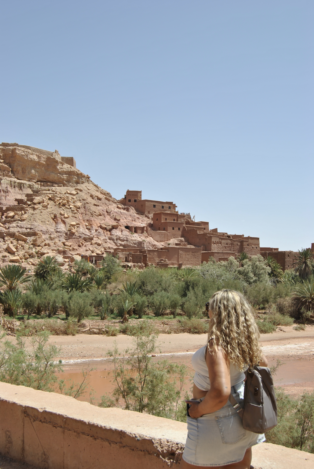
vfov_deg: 49.5
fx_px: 509
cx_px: 157
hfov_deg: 34.3
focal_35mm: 39
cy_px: 234
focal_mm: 26
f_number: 8
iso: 100
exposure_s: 1/250
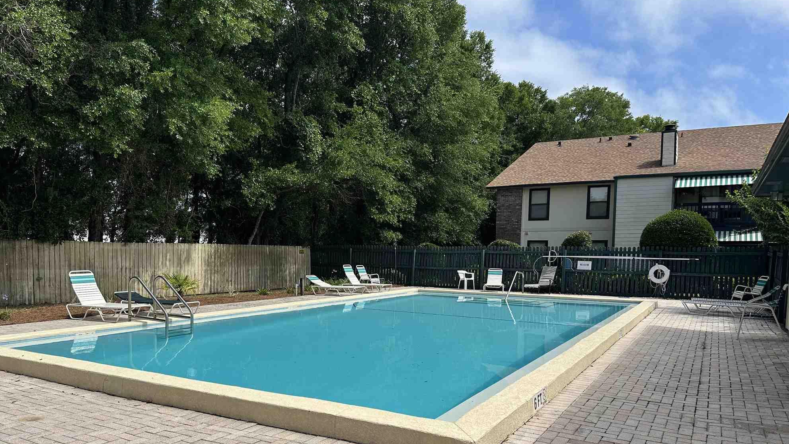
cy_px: 288
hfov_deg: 69.8
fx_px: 565
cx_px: 388
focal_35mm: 27
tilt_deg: -3.6
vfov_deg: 42.5
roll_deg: -1.0
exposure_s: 1/6211
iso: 80
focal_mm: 6.86
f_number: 1.78
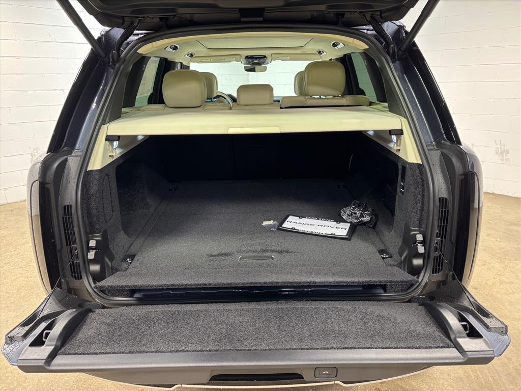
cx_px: 260
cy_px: 196
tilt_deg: -17.3
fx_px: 391
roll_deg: +0.9
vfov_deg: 53.1
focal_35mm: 26
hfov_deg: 67.3
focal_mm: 5.96
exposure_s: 1/60
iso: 100
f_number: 1.6
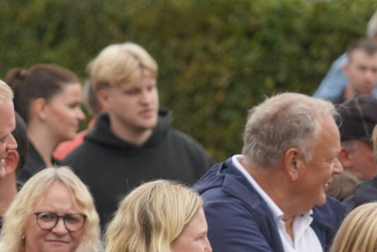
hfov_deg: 3.2
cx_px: -5
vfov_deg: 2.2
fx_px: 6651
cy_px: 304
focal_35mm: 635
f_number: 6.3
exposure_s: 1/250
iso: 320
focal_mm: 240
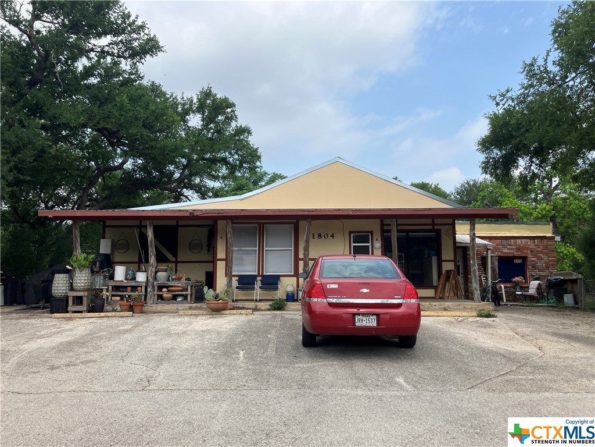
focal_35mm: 28
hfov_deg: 63.4
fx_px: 481
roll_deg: -0.5
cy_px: 224
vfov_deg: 49.7
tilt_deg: +7.5
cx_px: 298
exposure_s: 1/2024
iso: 32
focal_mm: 3.99
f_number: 1.8
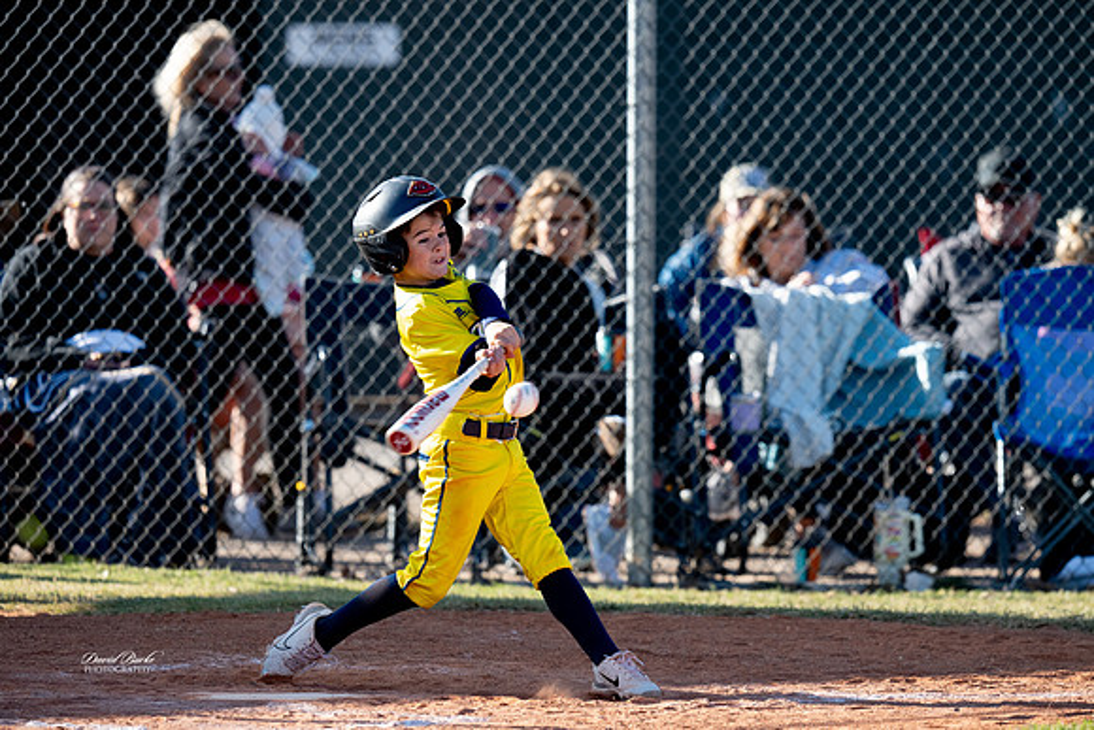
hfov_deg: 4.9
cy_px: 365
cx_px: 547
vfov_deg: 3.3
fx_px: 12766
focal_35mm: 420
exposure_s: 1/1600
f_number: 6
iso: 1250
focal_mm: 420
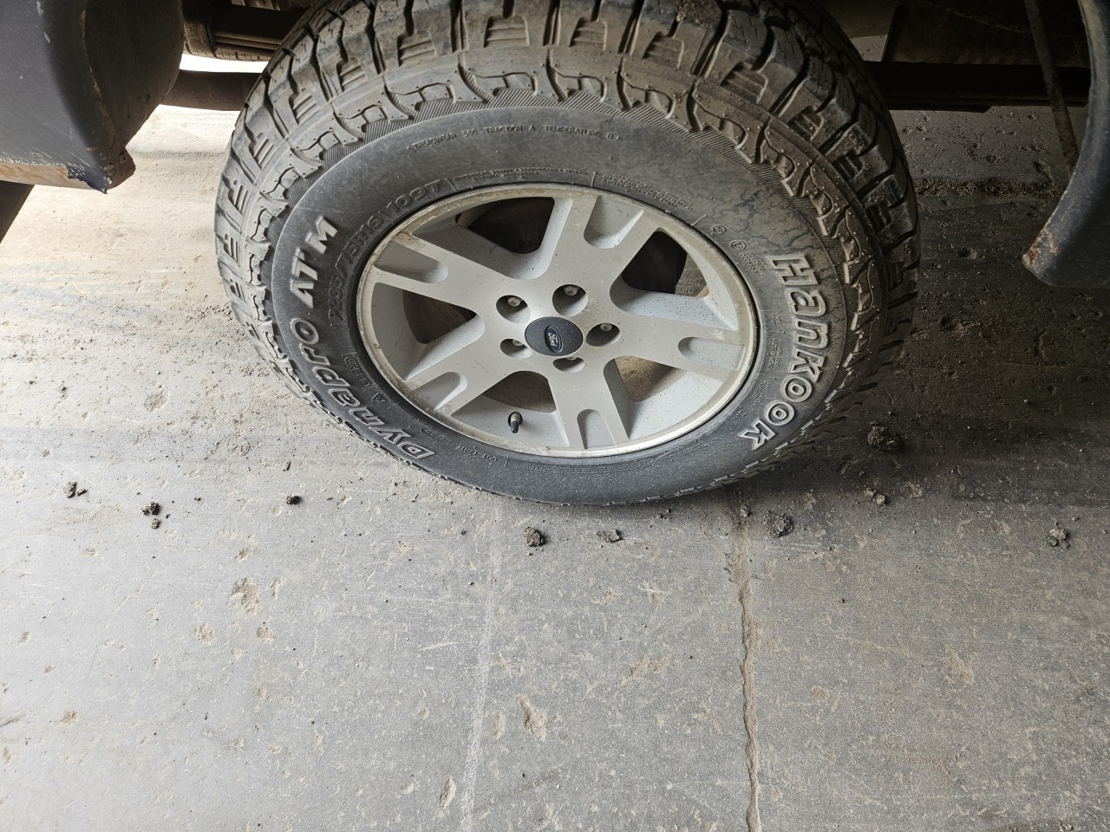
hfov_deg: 73.9
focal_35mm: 23
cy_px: 416
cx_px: 555
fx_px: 738
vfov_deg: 58.9
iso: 40
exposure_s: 1/120
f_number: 1.8
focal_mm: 5.4
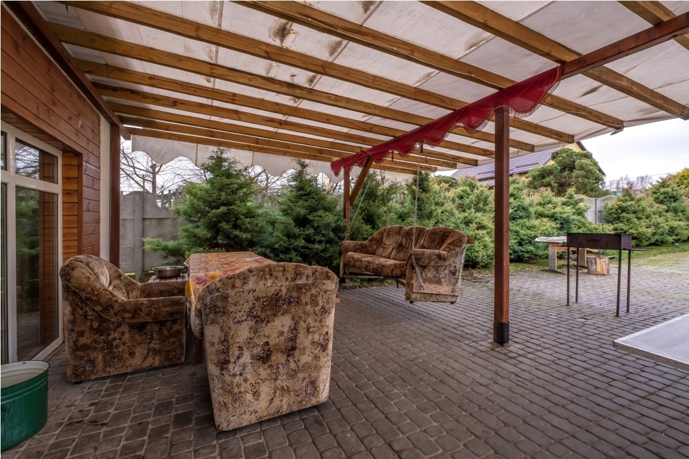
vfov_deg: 77.3
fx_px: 287
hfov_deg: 100.4
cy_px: 230
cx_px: 344
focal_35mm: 15
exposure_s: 1/6
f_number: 11
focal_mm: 10
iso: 200
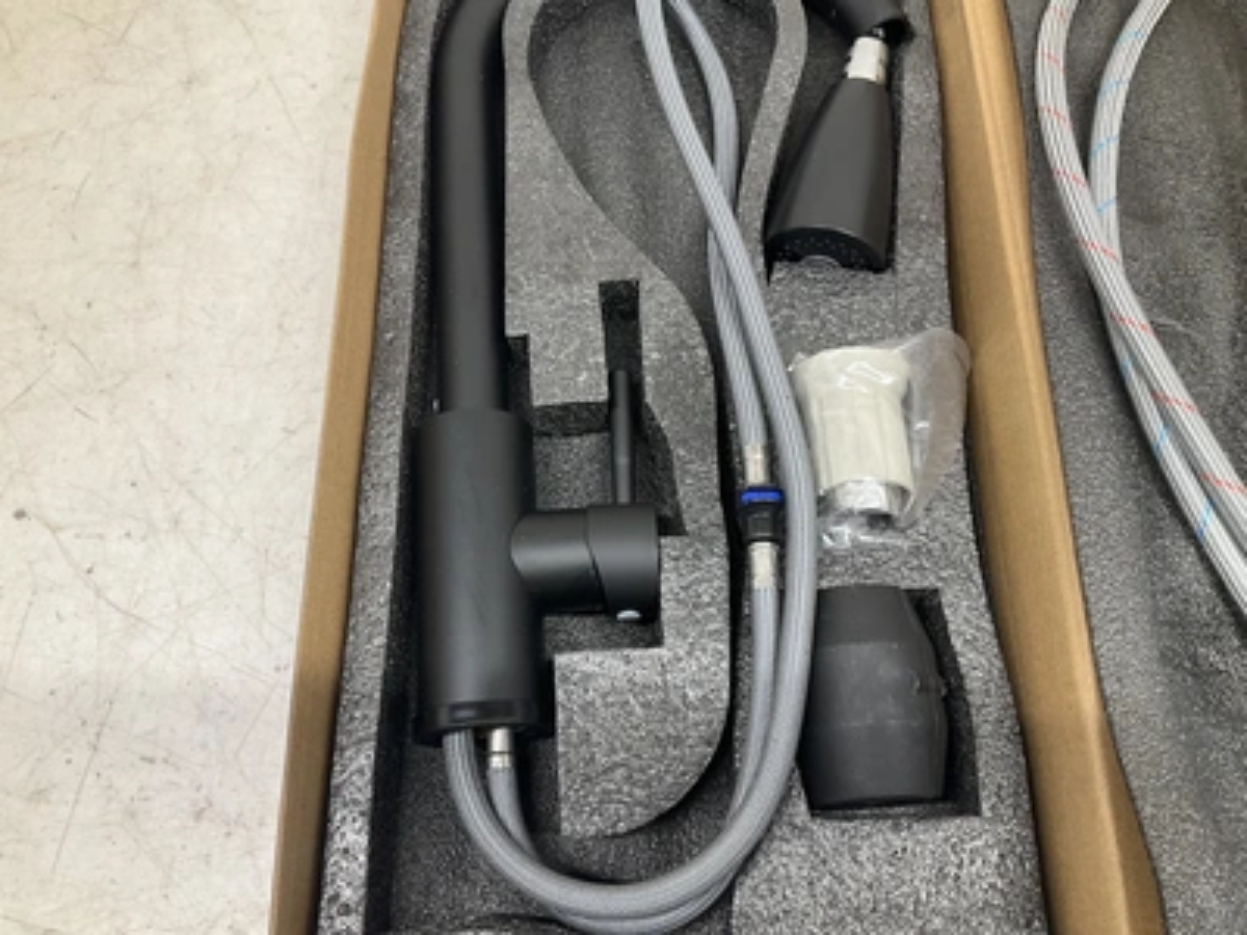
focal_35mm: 29
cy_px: 468
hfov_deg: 61.7
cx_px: 624
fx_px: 1045
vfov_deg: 48.2
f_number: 1.8
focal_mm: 3
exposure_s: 1/60
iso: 40
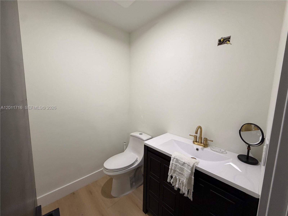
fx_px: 116
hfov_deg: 102.1
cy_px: 108
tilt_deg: -7.5
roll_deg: -0.5
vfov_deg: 85.7
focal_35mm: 14
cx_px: 144
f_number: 2.2
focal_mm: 2.22
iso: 320
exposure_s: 1/120
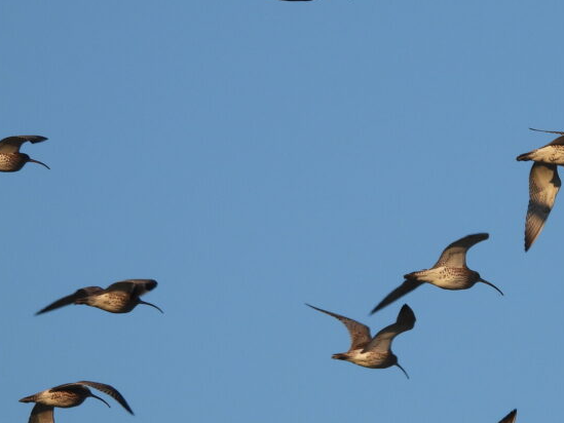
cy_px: 210
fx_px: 16704
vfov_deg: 1.5
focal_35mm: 1025
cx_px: 479
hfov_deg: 1.9
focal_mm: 98.1
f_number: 5
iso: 100
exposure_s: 1/500
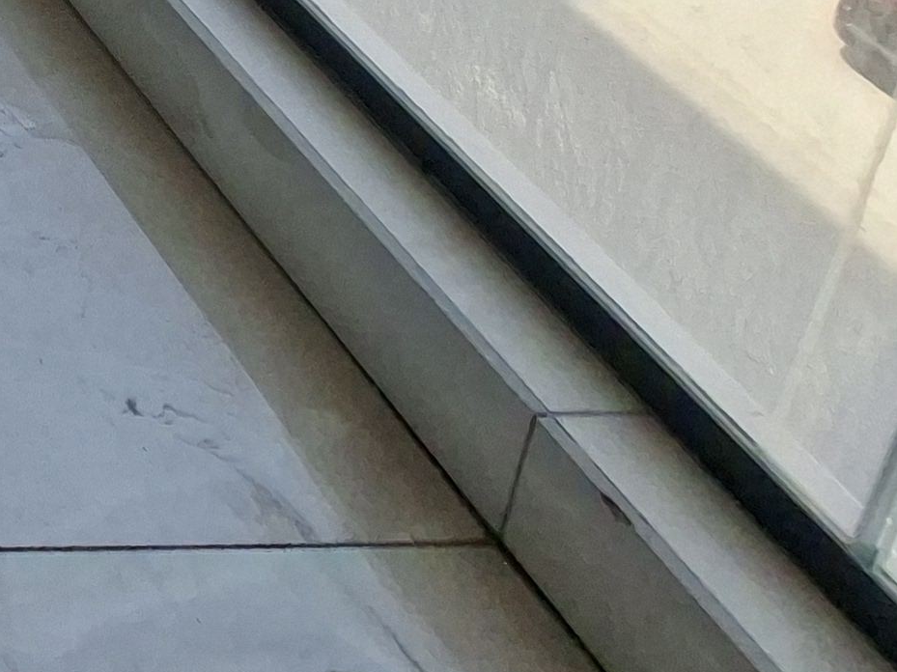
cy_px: -762
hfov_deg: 19.1
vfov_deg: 17.0
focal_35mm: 56
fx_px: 1451
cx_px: -914
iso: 40
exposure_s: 1/471
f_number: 2.2
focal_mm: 1.74
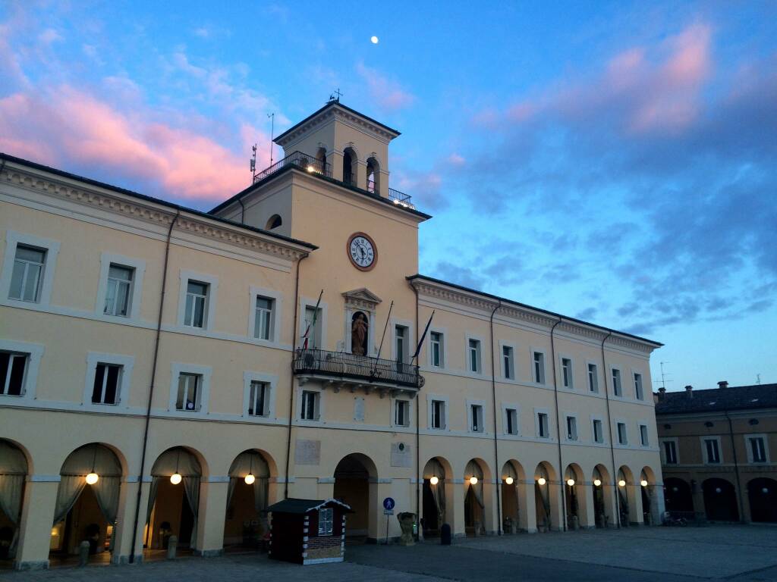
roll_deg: -0.8
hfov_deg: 61.7
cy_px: 291
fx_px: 651
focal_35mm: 29
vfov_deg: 48.2
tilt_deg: +15.6
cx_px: 388
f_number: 2.2
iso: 40
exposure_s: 1/60
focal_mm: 4.15
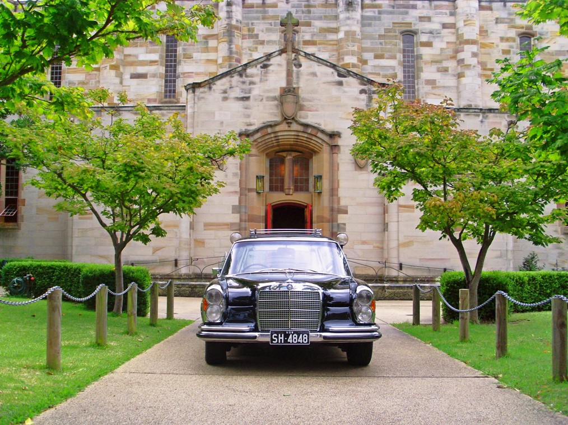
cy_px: 212
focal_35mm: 38
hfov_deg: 49.0
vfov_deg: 37.7
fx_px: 623
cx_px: 284
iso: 80
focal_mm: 6.3
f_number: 3
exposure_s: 1/125
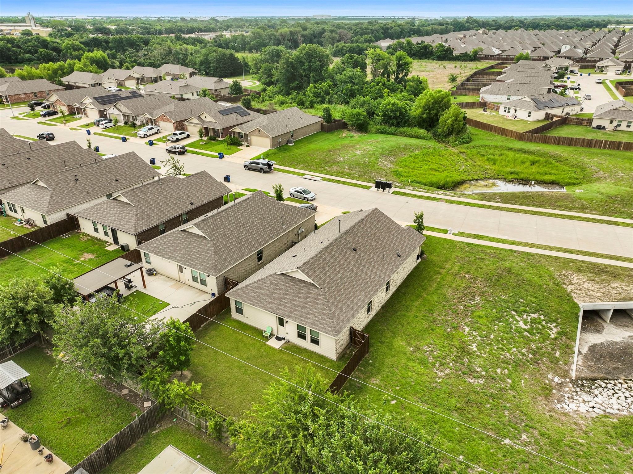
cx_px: 316
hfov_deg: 71.6
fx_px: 439
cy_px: 237
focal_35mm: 24
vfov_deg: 56.8
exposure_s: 1/1250
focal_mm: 12.29
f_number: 2.8
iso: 250
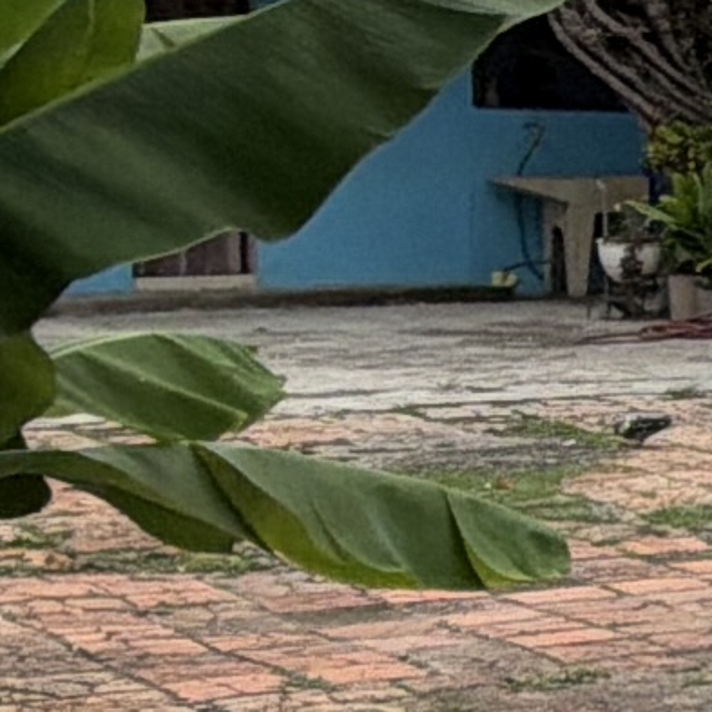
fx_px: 2955
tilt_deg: -1.3
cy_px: 207
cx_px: 2406
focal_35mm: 127
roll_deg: +1.0
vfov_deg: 13.7
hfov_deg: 9.3
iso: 25
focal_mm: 2.22
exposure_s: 1/770
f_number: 2.2
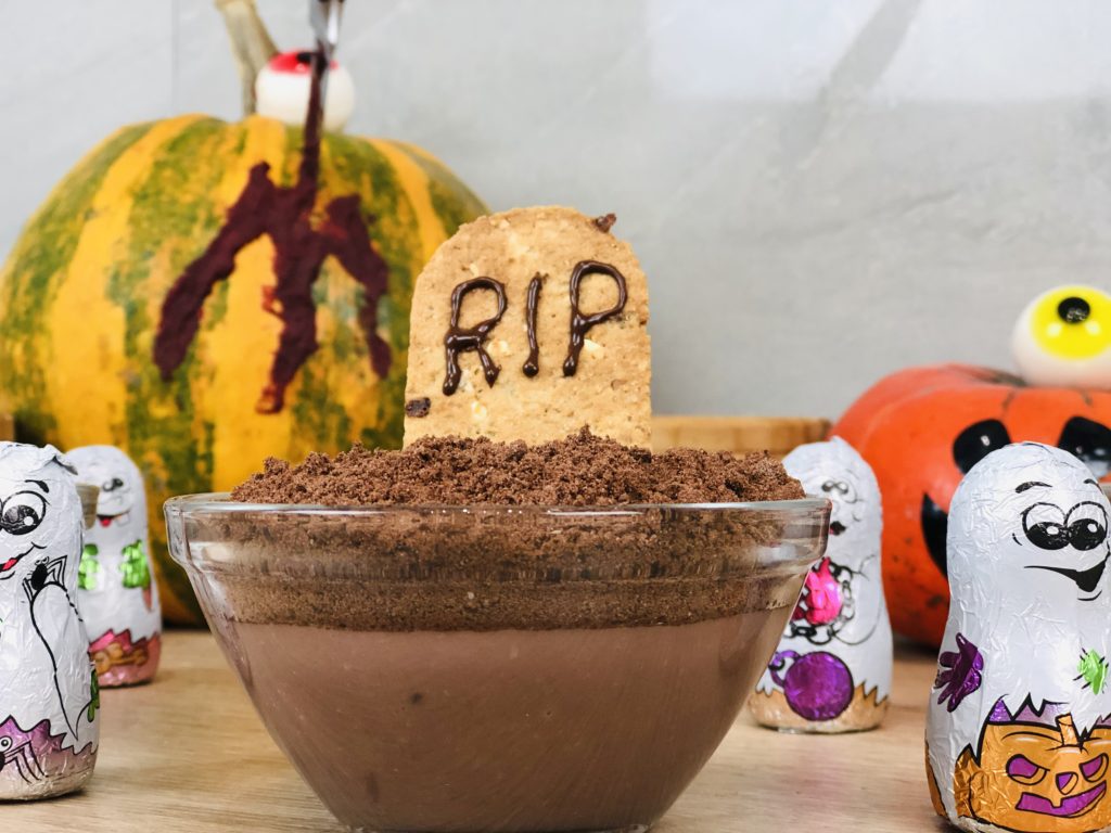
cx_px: 556
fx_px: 1829
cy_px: 416
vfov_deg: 25.7
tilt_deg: +0.8
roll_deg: -0.1
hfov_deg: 33.8
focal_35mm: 57
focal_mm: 6.6
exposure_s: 1/33
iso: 80
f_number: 2.8
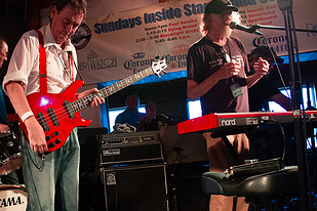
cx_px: 33
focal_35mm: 45
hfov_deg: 40.4
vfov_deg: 29.5
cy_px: 151
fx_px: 396
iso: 6400
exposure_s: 1/60
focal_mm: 24
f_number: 6.3
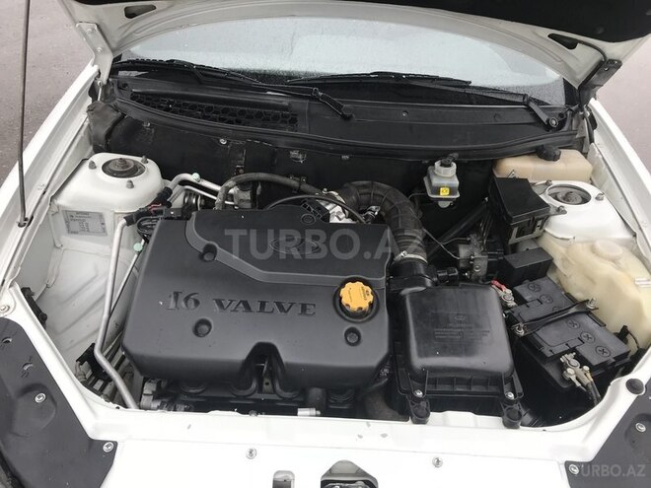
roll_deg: -2.2
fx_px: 527
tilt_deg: -40.0
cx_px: 326
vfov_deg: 49.7
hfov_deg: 63.4
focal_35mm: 28
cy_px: 244
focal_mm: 3.99
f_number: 1.8
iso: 20
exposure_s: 1/515
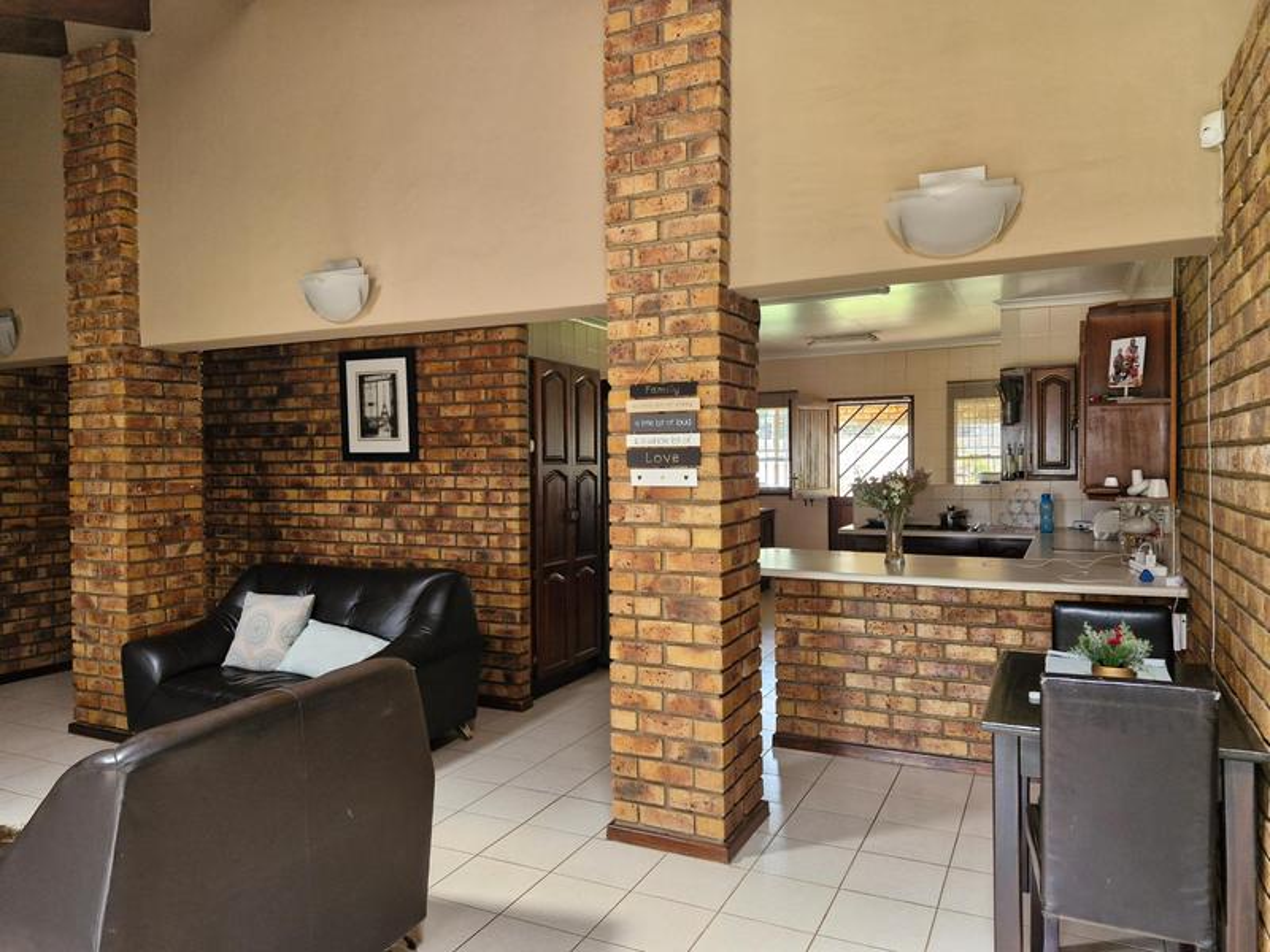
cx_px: 635
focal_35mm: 23
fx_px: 844
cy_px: 476
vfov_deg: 58.9
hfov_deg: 73.9
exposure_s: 1/100
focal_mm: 5.54
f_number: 1.8
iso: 250
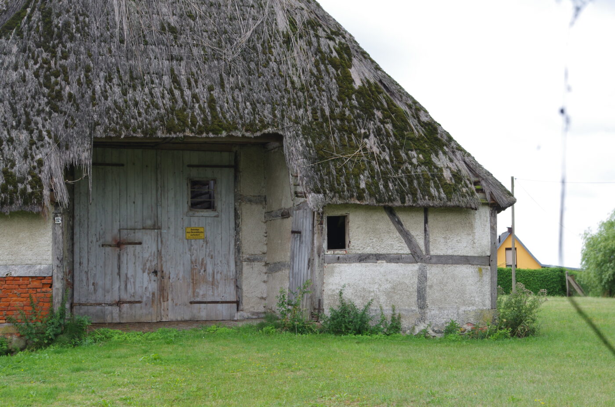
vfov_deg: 20.1
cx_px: 308
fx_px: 1151
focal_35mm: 68
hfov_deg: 29.9
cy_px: 204
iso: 200
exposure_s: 1/100
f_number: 11
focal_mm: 45
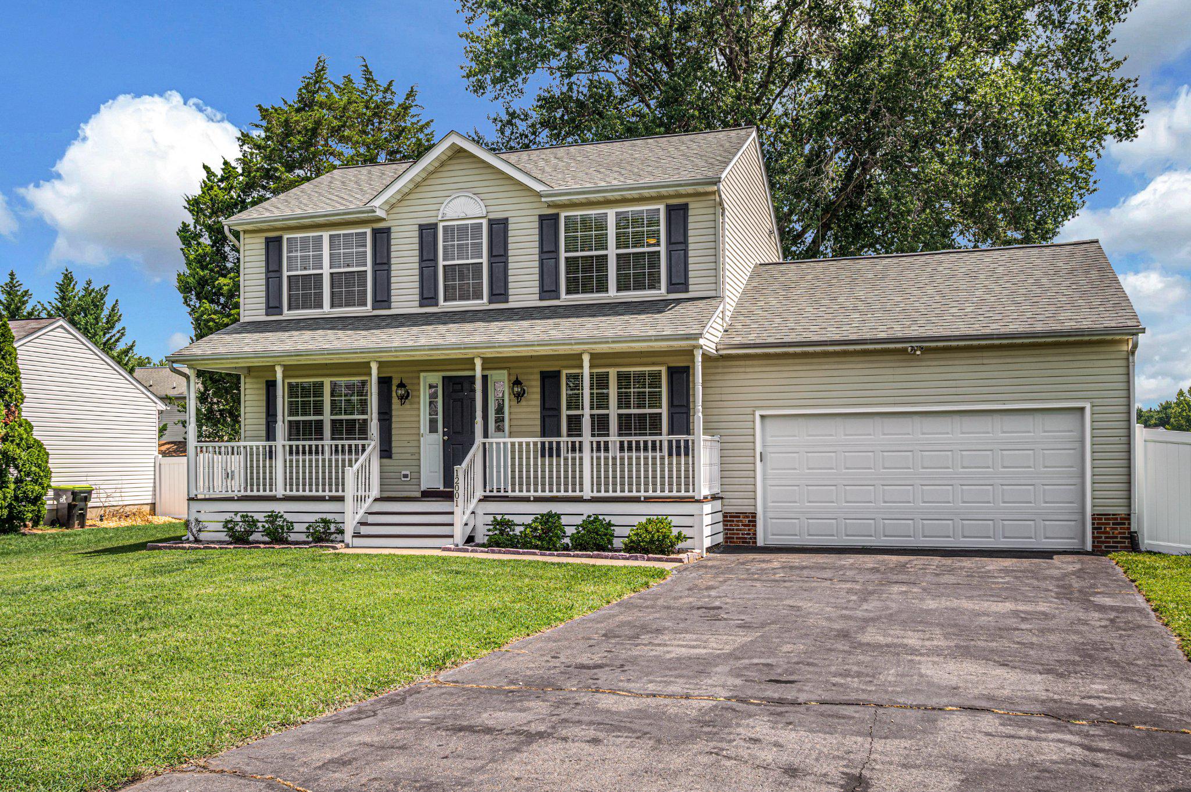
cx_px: 596
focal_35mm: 30
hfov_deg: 62.0
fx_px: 992
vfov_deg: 43.5
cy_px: 396
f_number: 6.3
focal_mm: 30
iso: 100
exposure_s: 1/320
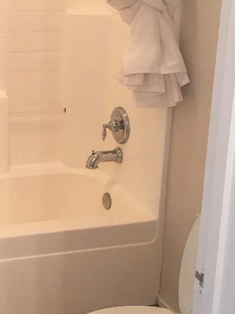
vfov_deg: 31.5
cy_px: 115
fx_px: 552
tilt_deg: -13.6
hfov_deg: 22.9
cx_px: -10
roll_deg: +0.3
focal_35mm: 61
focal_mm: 4.15
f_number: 2.2
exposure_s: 1/15
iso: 50
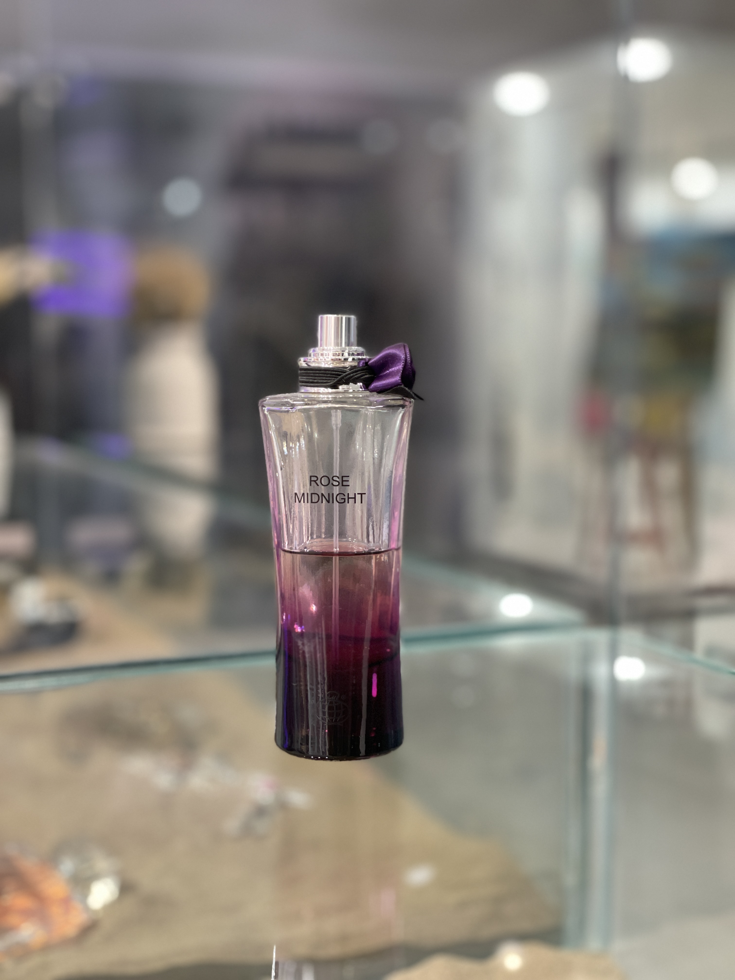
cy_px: 490
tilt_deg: -5.4
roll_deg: +0.4
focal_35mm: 52
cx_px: 368
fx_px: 1472
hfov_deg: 28.0
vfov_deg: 36.8
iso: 200
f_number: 2
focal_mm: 6
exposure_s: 1/100
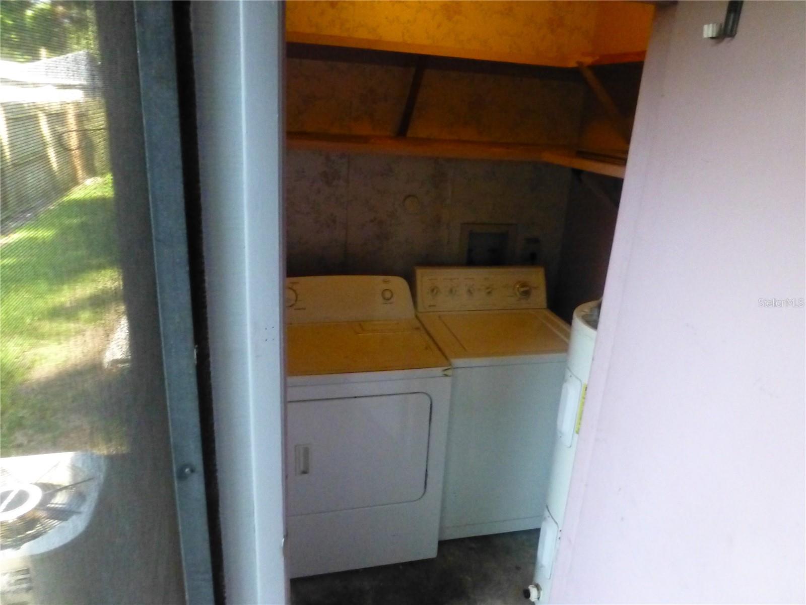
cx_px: 403
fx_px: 559
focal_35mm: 24
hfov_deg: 71.6
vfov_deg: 56.8
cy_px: 302
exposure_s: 1/160
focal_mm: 4.3
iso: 1600
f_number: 3.3
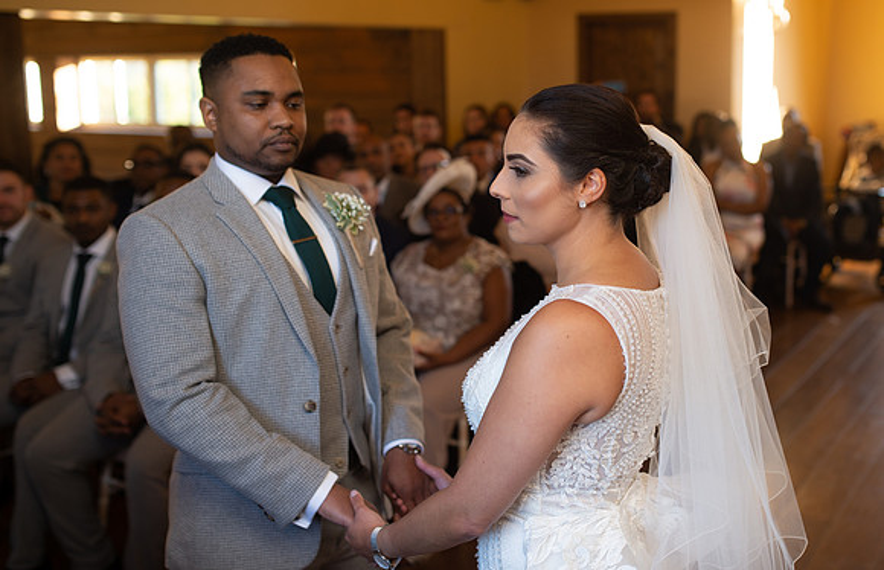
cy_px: 220
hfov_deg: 46.5
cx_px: 526
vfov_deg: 31.1
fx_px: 1022
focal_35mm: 42
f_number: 2.5
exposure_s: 1/125
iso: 200
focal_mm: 35
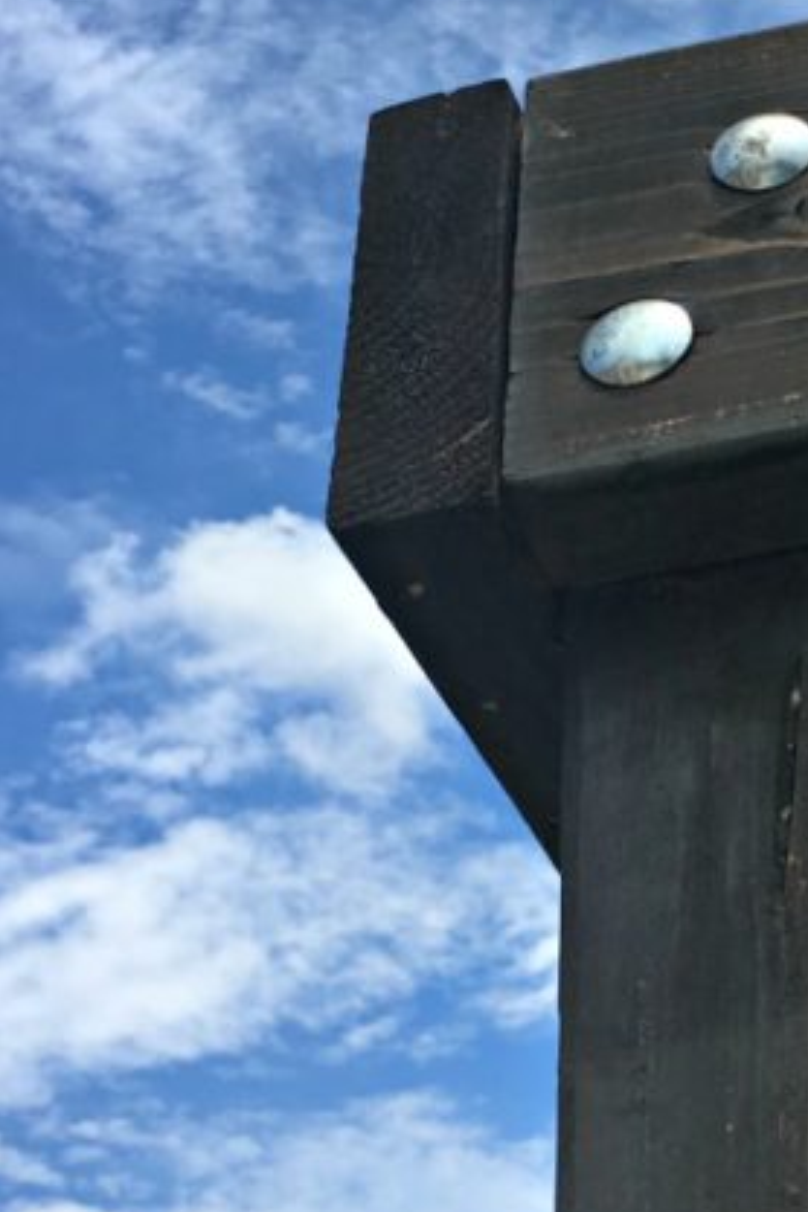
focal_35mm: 74
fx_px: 2491
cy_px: 558
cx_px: 878
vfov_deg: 27.3
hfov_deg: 17.8
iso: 25
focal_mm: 4.15
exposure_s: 1/1451
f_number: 2.2
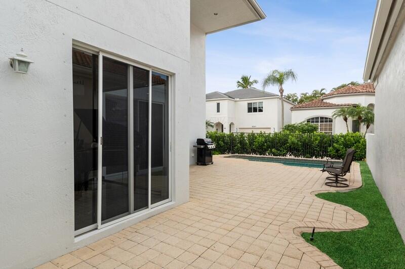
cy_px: 134
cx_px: 202
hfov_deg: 84.0
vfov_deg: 61.8
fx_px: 225
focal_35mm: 20
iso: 100
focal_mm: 20
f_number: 11
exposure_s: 1/640
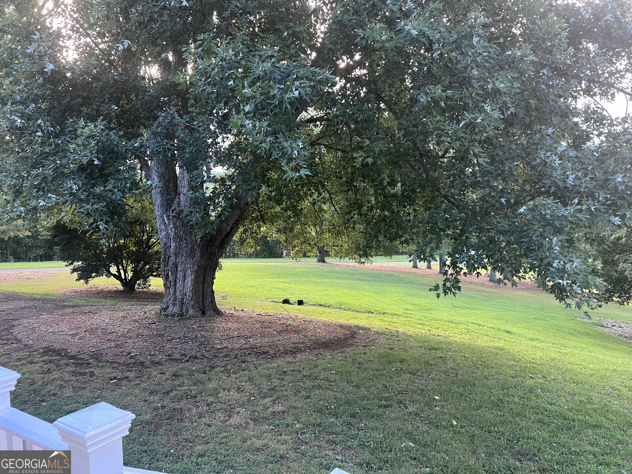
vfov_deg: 53.1
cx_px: 316
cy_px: 237
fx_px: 475
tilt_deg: -5.2
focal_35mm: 26
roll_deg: +0.1
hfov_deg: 67.3
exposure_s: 1/96
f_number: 1.5
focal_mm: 5.7
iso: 125
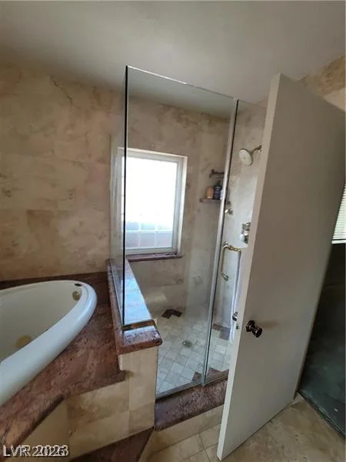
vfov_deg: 106.2
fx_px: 173
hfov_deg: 89.9
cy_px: 231
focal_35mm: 13
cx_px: 173
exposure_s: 1/60
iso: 125
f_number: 2.2
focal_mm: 2.2
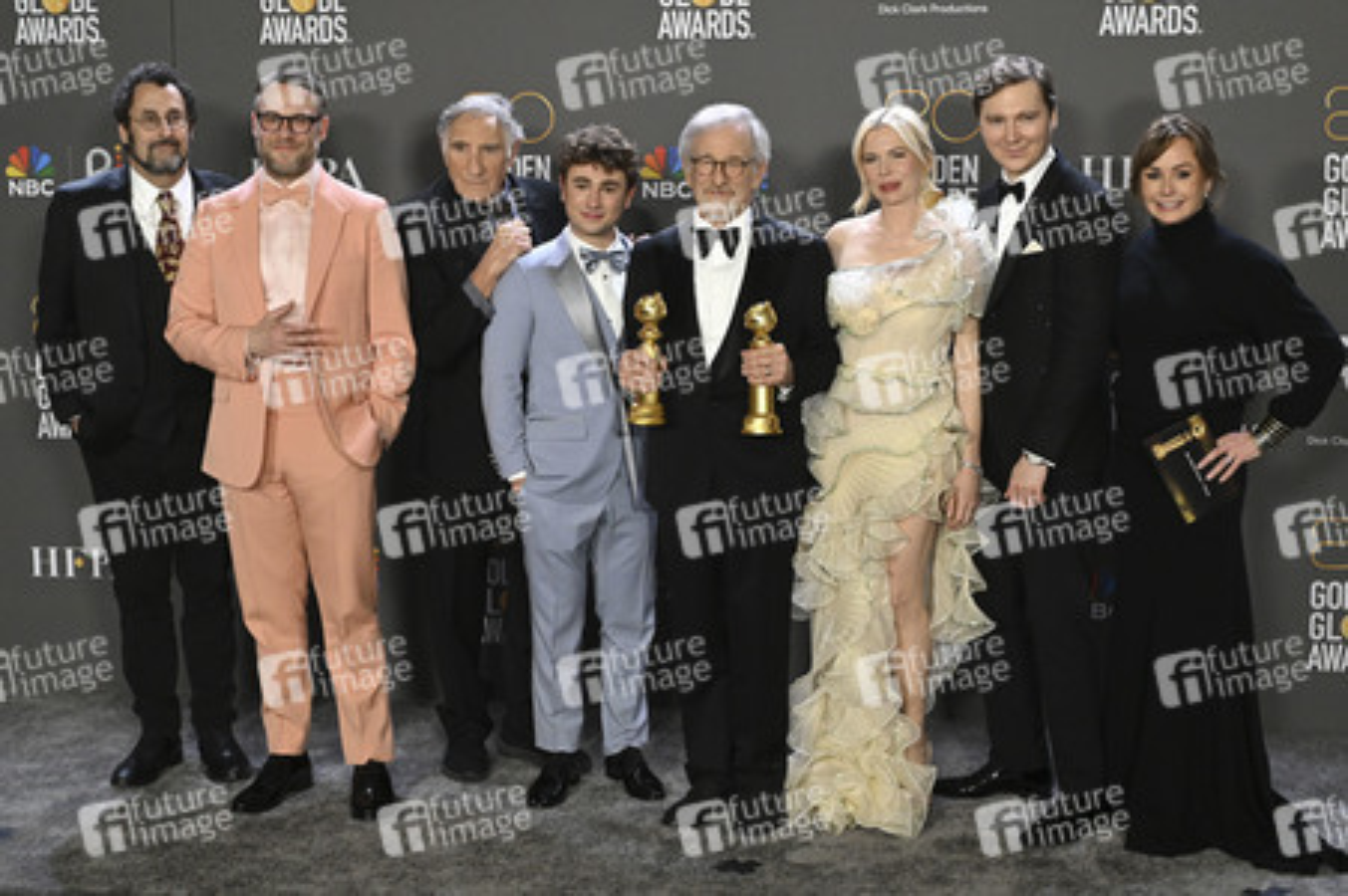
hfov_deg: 35.1
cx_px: 674
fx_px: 2133
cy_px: 448
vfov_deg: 23.7
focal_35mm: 57
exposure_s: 1/320
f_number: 7.1
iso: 6400
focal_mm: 57
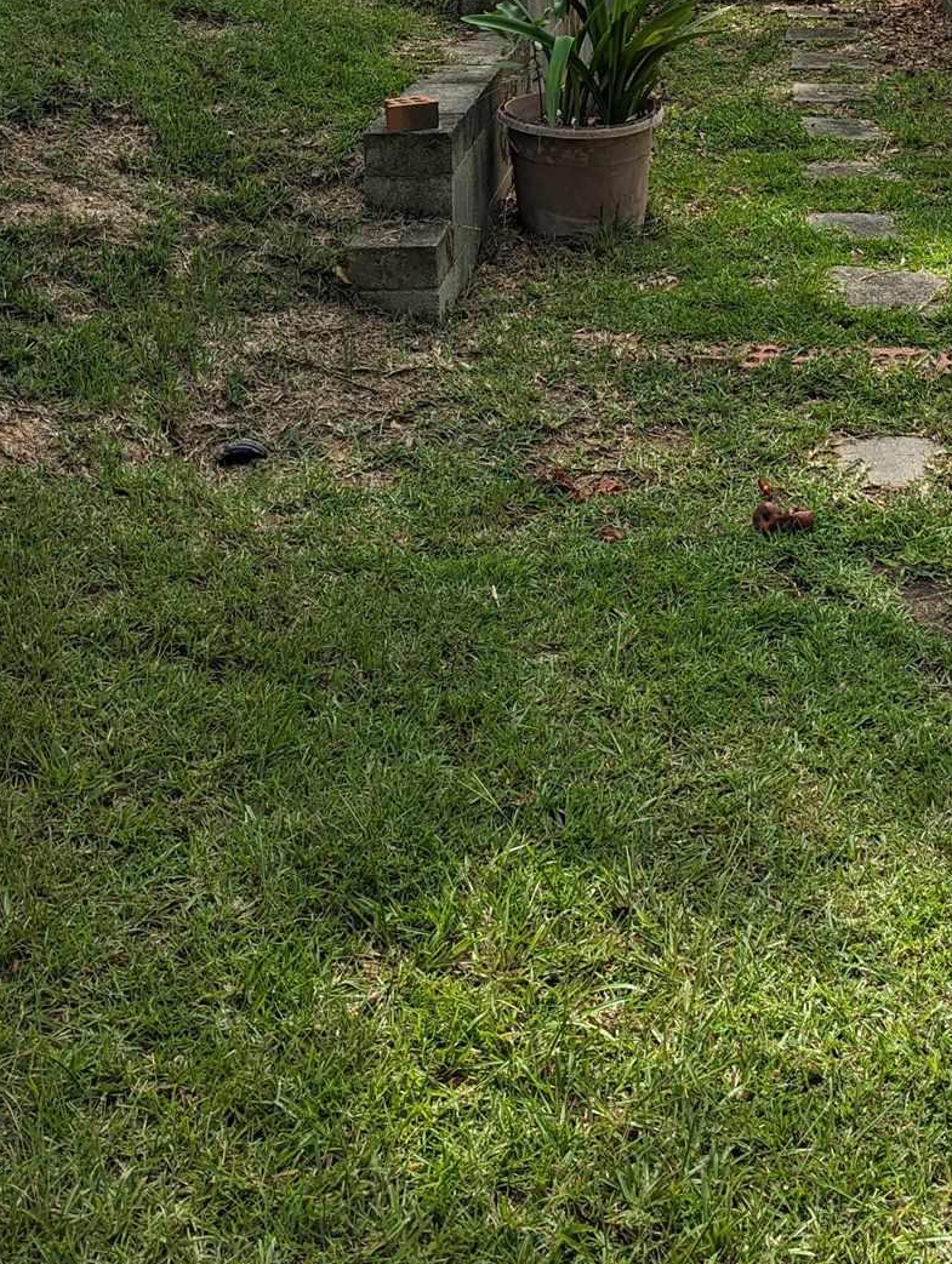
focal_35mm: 53
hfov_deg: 27.2
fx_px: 1939
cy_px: 12
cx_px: 714
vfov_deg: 33.2
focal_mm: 6.81
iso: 26
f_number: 1.85
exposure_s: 1/2262
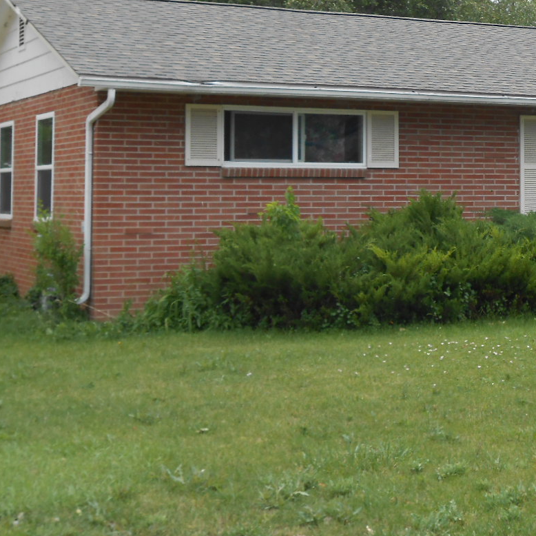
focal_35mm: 80
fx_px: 1401
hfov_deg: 21.2
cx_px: 482
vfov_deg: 21.5
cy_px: 138
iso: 80
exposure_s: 1/320
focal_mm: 7.8
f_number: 4.5
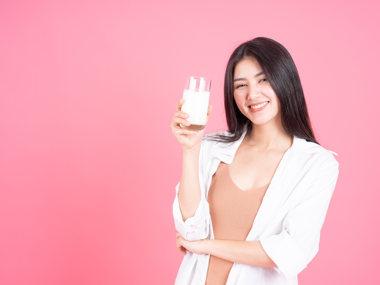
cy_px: 143
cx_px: 193
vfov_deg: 26.6
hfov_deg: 34.9
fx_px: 604
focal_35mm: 55
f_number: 8
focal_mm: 50
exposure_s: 1/100
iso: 100
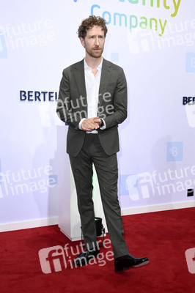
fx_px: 309
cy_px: 146
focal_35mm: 38
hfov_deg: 35.0
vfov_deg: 50.7
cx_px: 98
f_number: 6.3
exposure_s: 1/250
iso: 400
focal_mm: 38
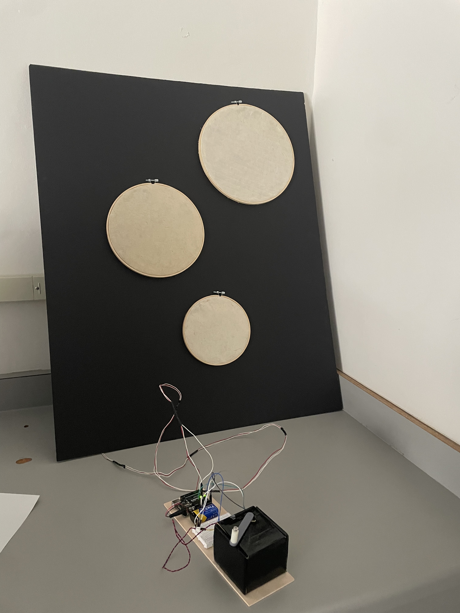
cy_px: 306
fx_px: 461
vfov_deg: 67.3
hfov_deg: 53.1
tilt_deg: -11.8
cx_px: 230
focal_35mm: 26
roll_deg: -1.6
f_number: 1.6
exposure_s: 1/40
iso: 500
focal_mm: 4.2
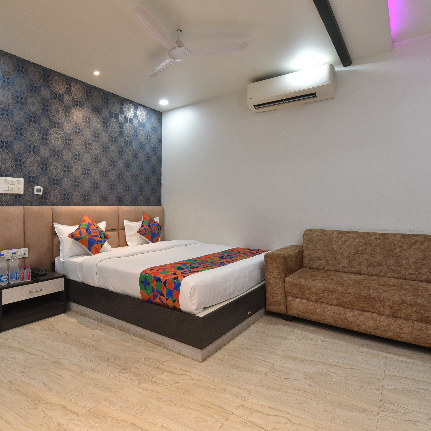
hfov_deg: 74.3
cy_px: 208
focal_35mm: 20
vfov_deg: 74.8
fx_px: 282
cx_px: 180
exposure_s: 1/40
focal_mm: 15
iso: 1250
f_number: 7.1
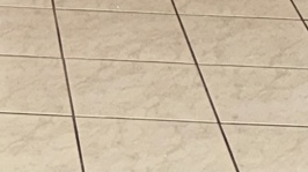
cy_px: -544
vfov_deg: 5.5
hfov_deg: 10.9
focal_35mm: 189
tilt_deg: -1.3
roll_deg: -0.5
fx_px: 1542
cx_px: -184
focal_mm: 6.76
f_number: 1.78
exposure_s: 1/33
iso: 80
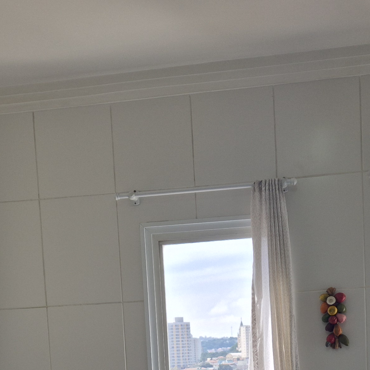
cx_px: 189
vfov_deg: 23.2
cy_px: 426
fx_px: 834
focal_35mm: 69
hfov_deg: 25.0
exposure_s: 1/664
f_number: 1.8
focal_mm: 5.4
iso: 25
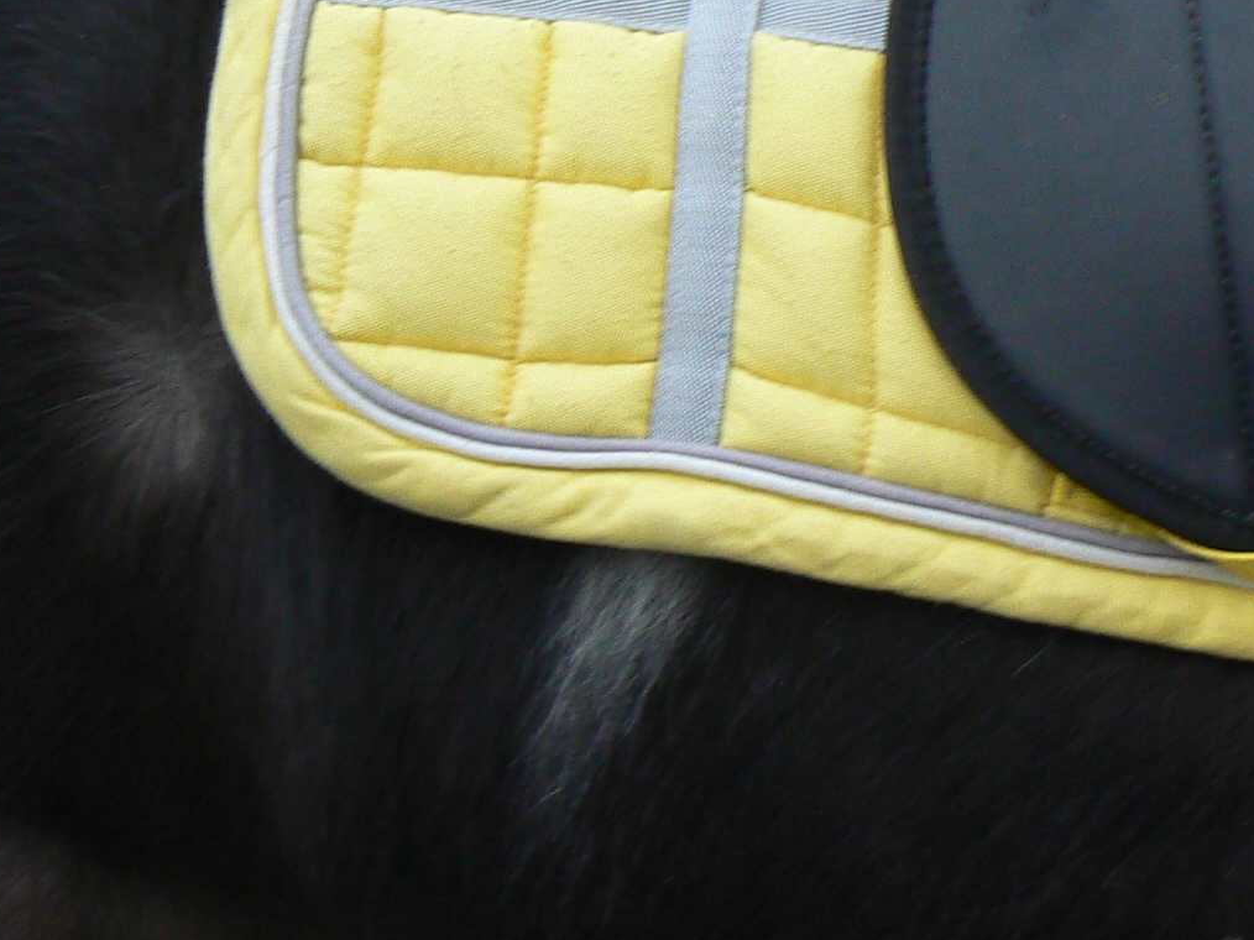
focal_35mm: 100
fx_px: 3622
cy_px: 33
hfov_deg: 19.3
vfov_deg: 14.6
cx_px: 1129
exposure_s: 1/40
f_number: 4
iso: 80
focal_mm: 6
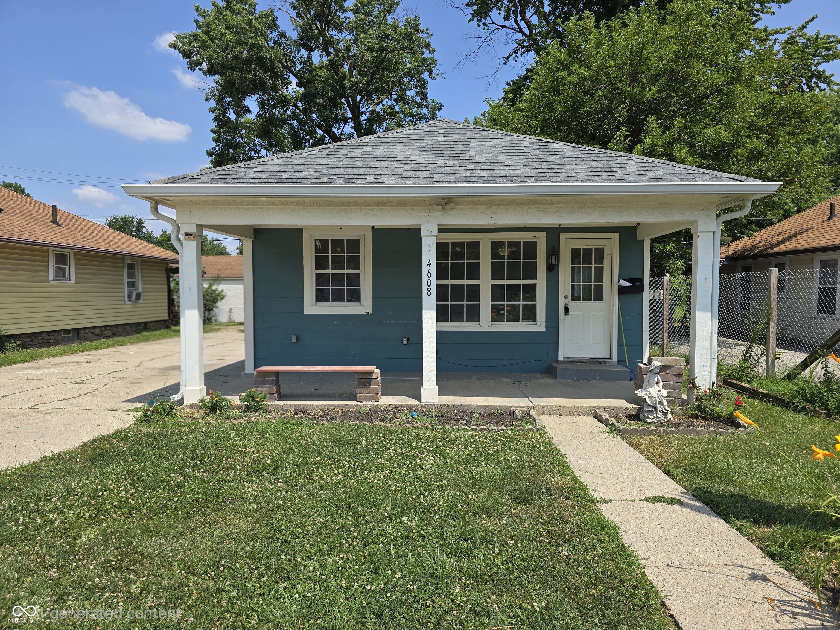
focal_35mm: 23
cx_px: 420
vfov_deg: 58.9
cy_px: 315
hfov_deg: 73.9
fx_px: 558
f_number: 1.7
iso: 12
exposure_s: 1/833
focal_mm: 6.3
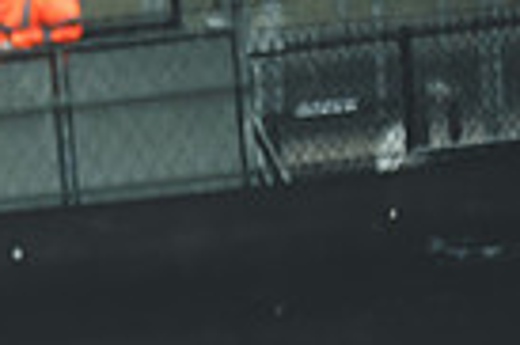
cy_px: 665
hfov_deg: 1.2
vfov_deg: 0.8
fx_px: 24815
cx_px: -531
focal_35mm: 1720
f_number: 5
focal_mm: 270.6
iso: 1000
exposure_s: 1/1250
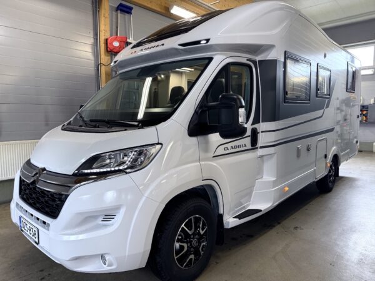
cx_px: 188
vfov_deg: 56.8
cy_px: 140
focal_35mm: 24
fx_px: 260
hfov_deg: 71.6
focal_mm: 6.76
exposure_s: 1/100
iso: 200
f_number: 1.78
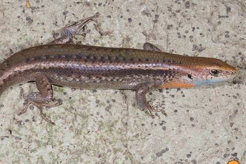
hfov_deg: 11.3
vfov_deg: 7.6
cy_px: 85
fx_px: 1240
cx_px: 106
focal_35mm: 182
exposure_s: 1/125
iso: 100
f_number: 32
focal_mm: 105
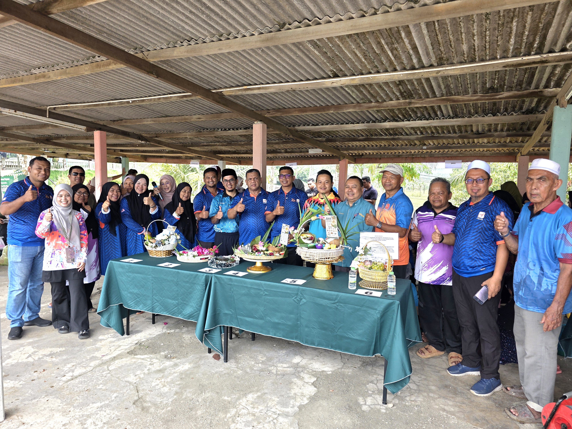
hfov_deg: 73.9
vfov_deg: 58.9
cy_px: 214
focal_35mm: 23
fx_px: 380
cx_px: 286
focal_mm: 6.3
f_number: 1.7
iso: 40
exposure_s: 1/182
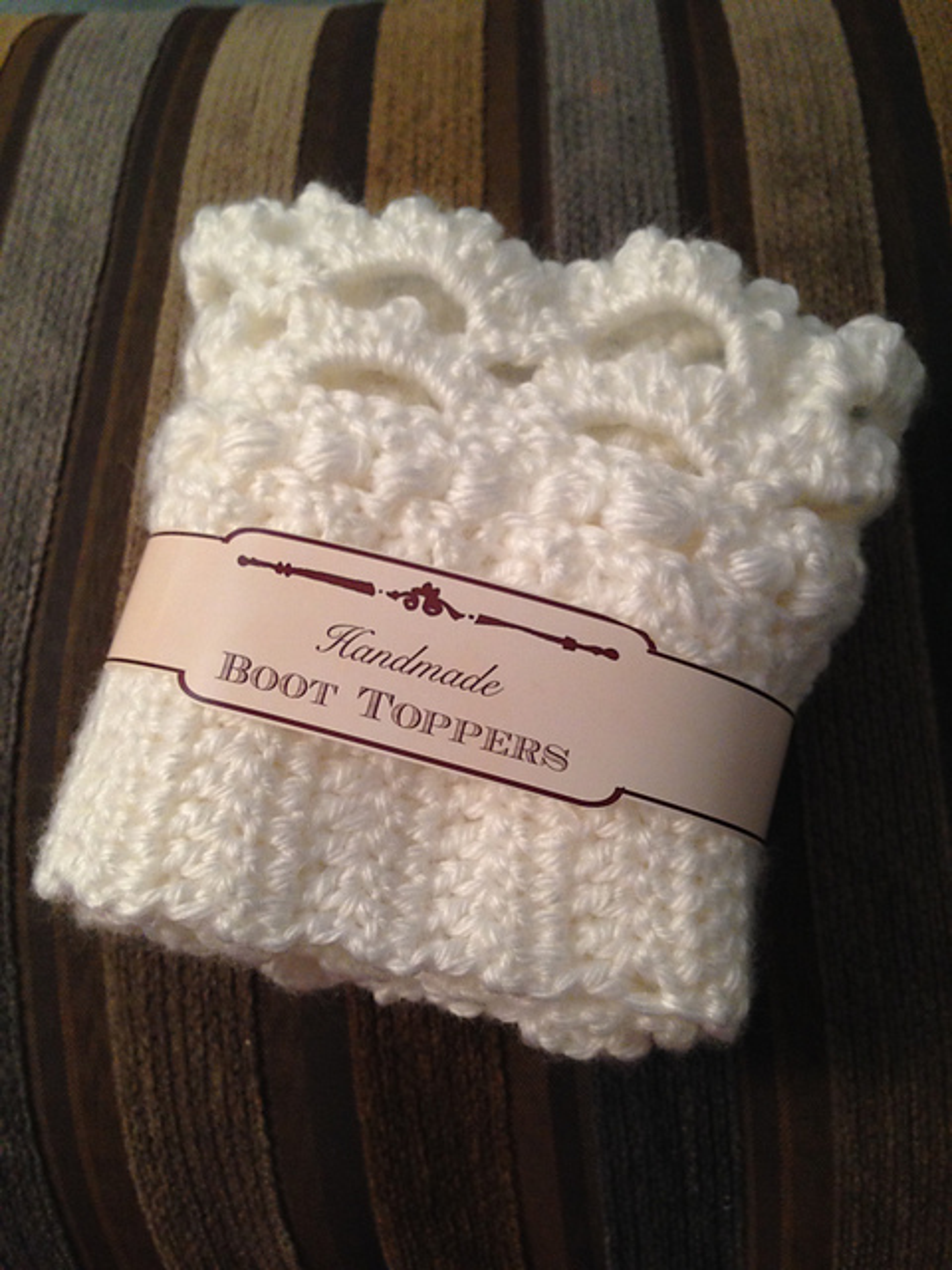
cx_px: 476
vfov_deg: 55.4
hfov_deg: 42.9
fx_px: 1210
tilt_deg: -62.6
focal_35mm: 33
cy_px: 635
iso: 200
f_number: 2.4
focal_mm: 4.12
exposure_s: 1/20
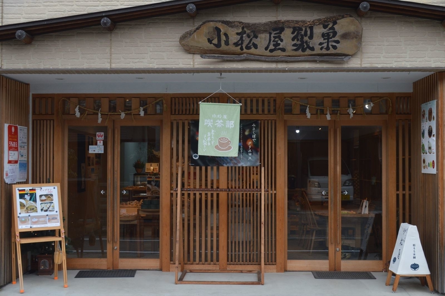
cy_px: 148
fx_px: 556
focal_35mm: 45
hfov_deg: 43.6
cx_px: 222
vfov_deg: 29.8
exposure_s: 1/160
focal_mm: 30
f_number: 6.3
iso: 400
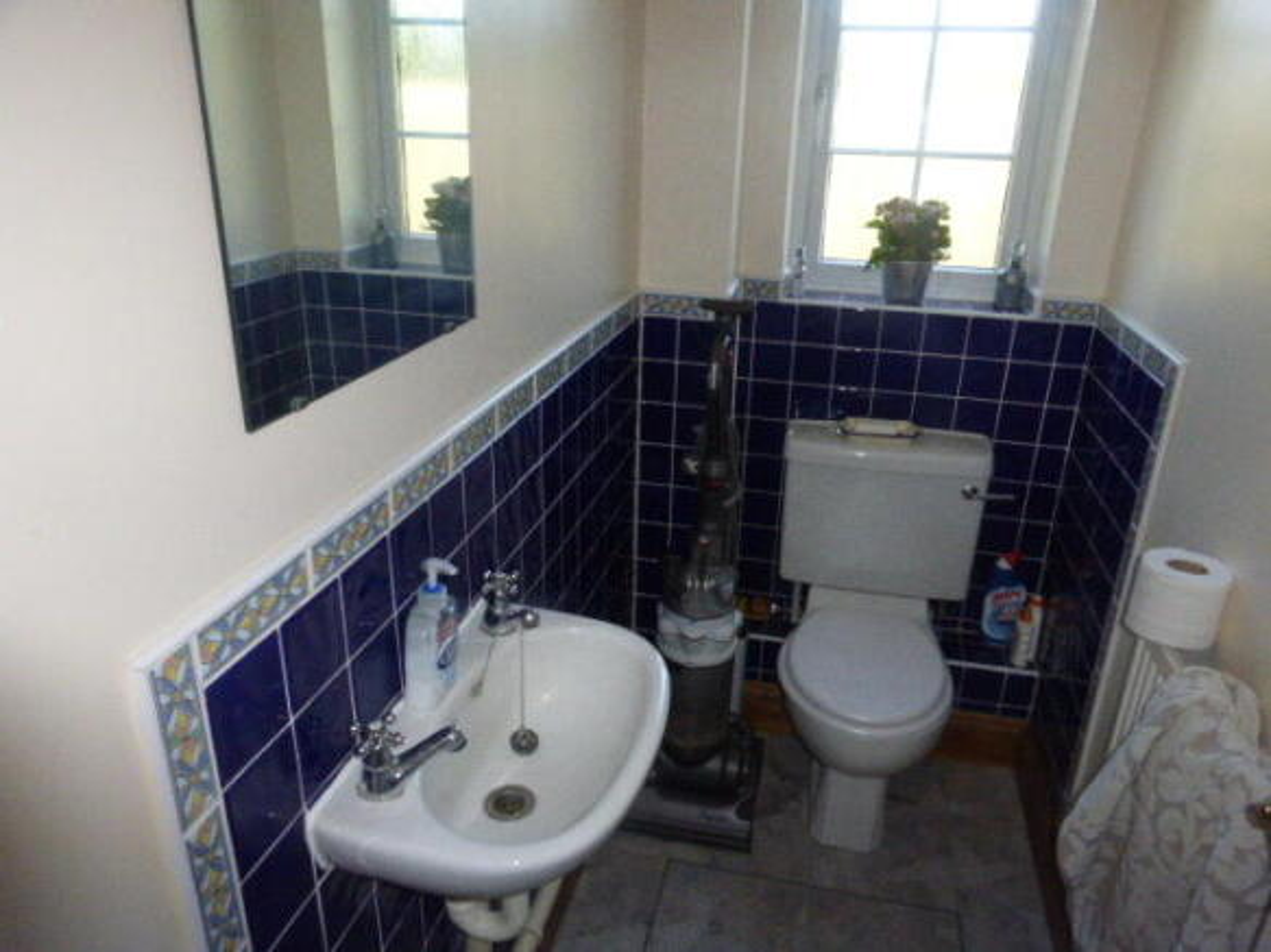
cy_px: 476
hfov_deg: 71.6
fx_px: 881
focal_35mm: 24
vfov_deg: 56.8
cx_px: 636
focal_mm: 4.3
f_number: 8
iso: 800
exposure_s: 1/60
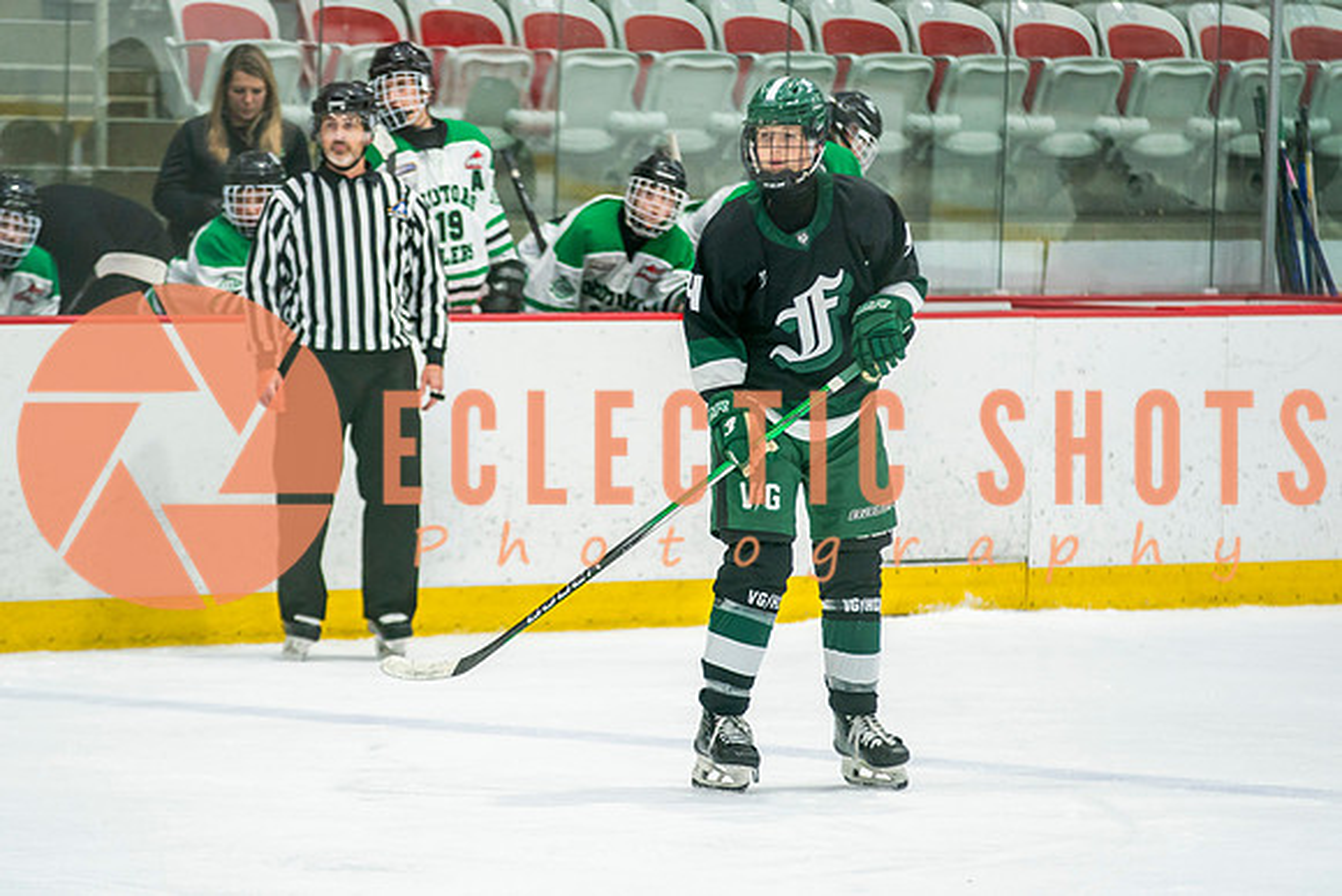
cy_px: 448
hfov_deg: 7.2
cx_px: 589
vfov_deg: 4.8
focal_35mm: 286
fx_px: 10670
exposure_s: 1/640
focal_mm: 200
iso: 1000
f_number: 3.2
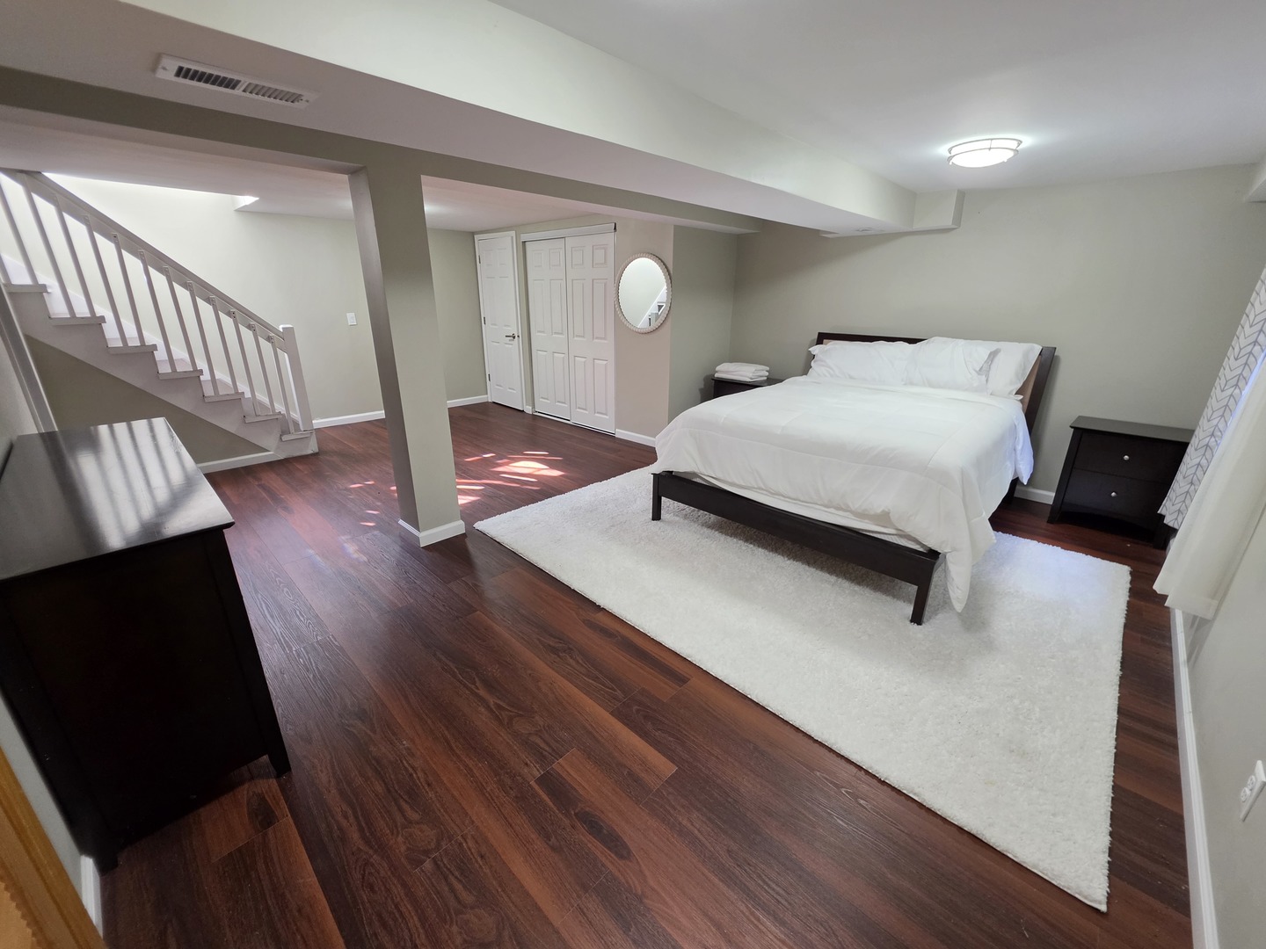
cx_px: 633
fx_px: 475
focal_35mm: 13
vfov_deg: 89.9
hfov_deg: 106.2
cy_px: 474
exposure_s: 1/60
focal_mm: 2.2
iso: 160
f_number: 1.9
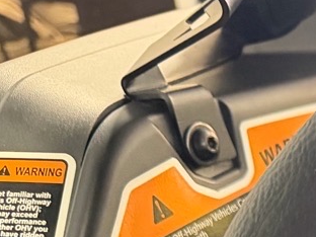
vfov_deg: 10.8
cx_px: 768
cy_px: 508
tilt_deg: -32.6
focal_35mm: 123
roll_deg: -0.3
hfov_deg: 12.4
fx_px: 1123
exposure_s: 1/53
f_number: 1.78
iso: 800
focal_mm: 6.76
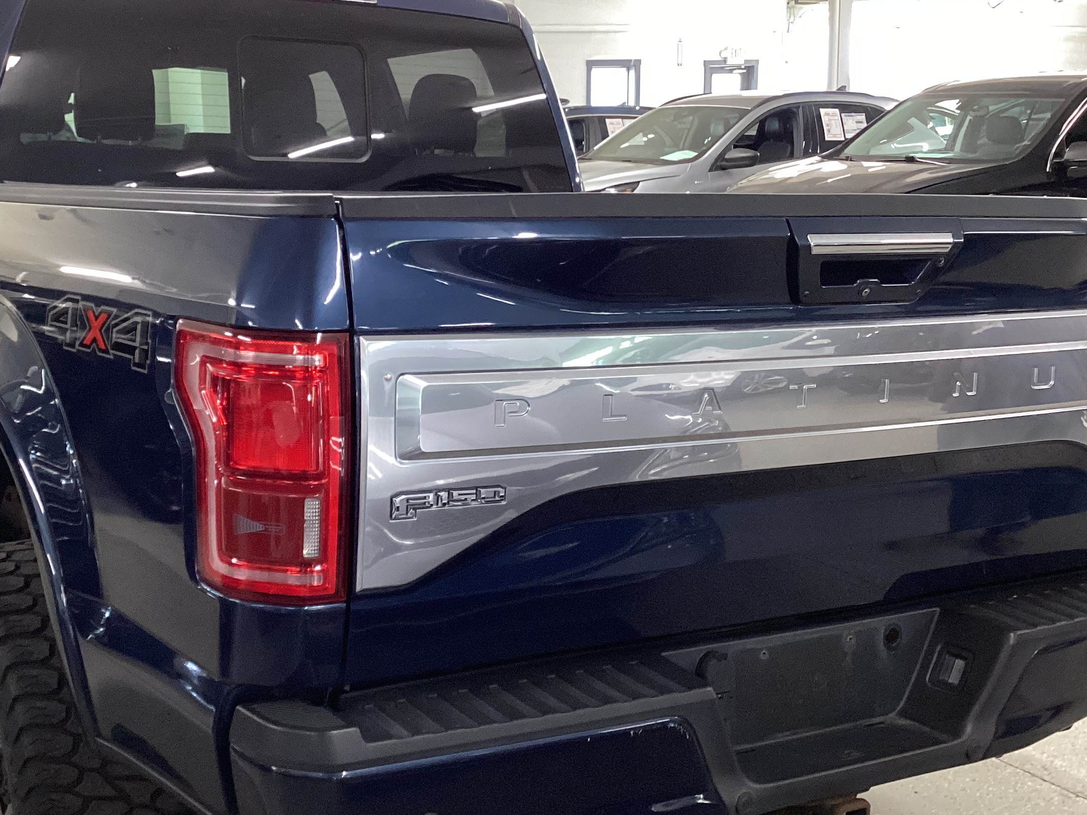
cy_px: 388
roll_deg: +1.0
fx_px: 1476
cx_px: 409
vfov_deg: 30.9
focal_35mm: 47
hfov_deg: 40.2
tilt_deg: -12.1
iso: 200
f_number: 2.4
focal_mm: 3.3
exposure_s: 1/50
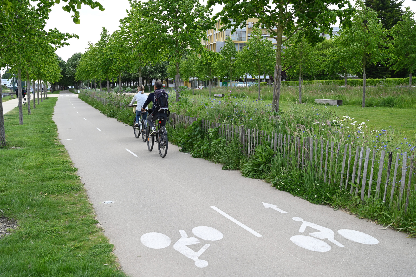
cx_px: 208
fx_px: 450
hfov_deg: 49.6
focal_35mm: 39
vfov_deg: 34.2
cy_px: 138
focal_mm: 39
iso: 200
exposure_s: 1/250
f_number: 5.6
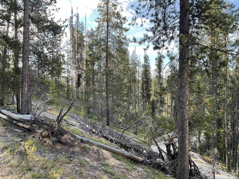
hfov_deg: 61.7
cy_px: 90
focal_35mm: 29
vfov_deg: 48.2
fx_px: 200
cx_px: 120
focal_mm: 3
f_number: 1.8
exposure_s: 1/160
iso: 16
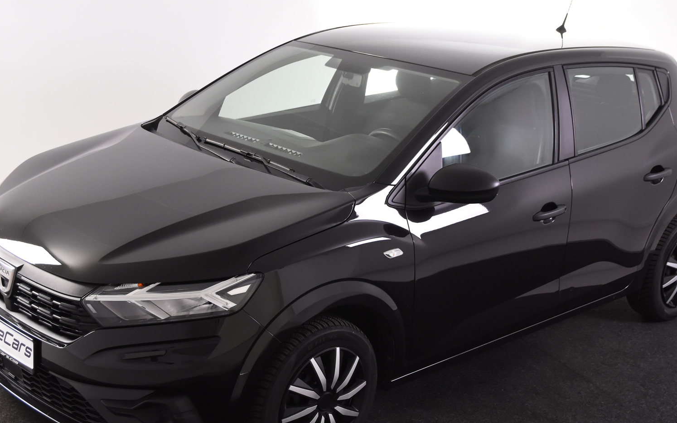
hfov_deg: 36.9
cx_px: 337
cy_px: 207
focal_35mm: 55
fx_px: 1015
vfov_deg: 23.6
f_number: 4.5
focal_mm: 28
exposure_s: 1/80
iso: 1600
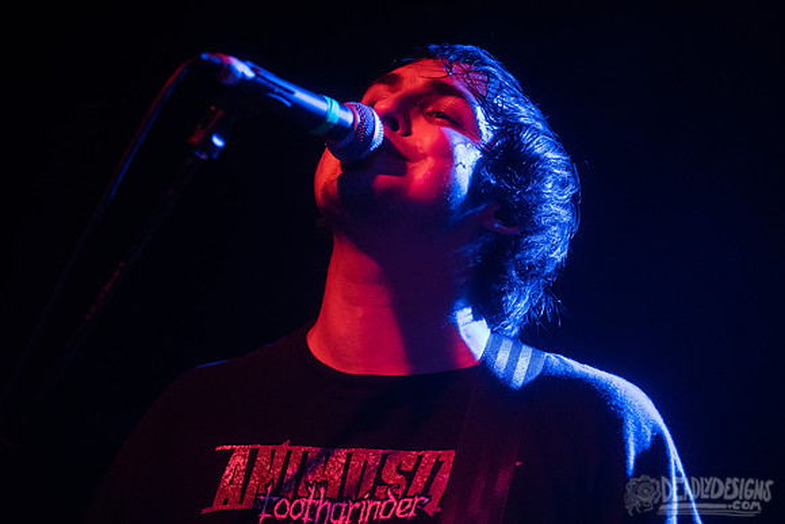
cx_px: 392
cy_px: 262
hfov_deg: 17.6
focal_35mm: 116
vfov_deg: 11.8
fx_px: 2530
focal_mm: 116
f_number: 3.2
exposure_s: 1/400
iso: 3200
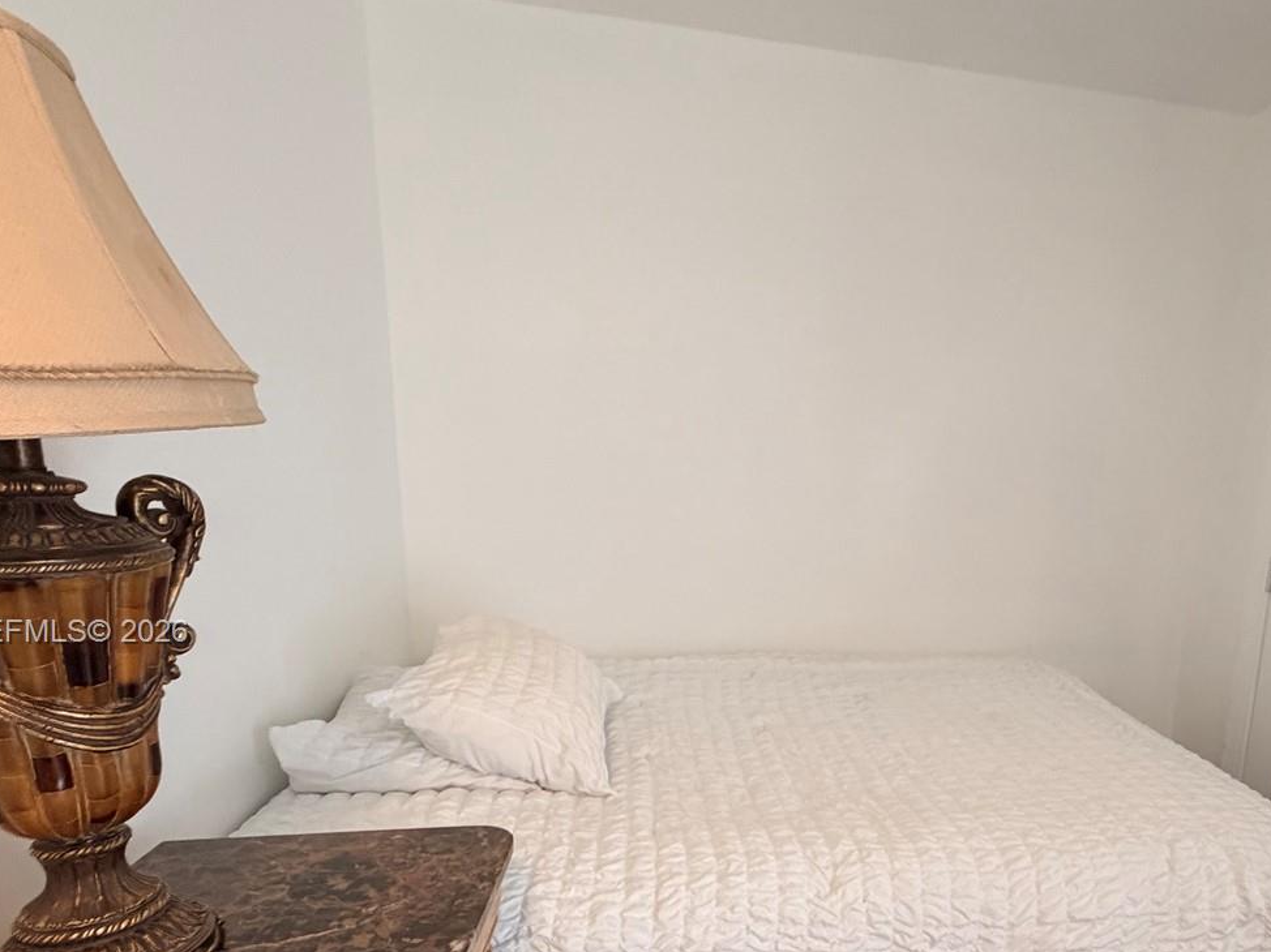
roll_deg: -1.3
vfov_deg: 57.6
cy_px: 634
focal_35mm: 23
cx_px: 826
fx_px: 844
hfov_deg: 72.2
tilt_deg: -13.8
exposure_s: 1/60
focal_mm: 2.22
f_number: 2.2
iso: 250
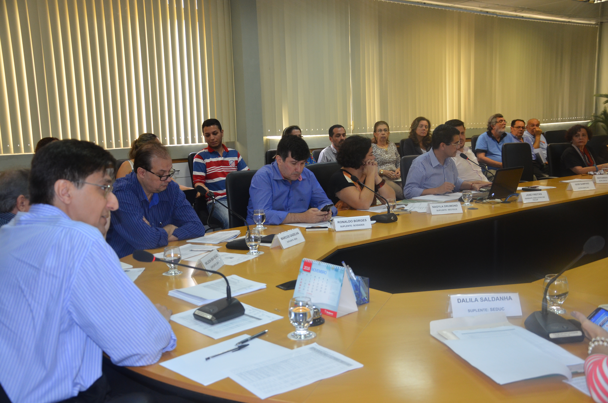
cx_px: 304
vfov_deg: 35.3
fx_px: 632
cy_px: 202
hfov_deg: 51.4
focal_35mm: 38
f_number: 4
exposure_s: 1/60
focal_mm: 25
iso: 640
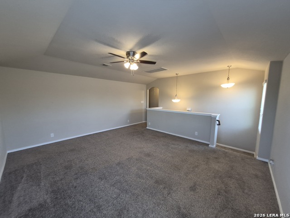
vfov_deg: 89.9
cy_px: 109
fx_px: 109
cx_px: 145
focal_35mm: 13
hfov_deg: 106.2
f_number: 2.2
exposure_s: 1/60
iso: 160
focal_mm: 1.74
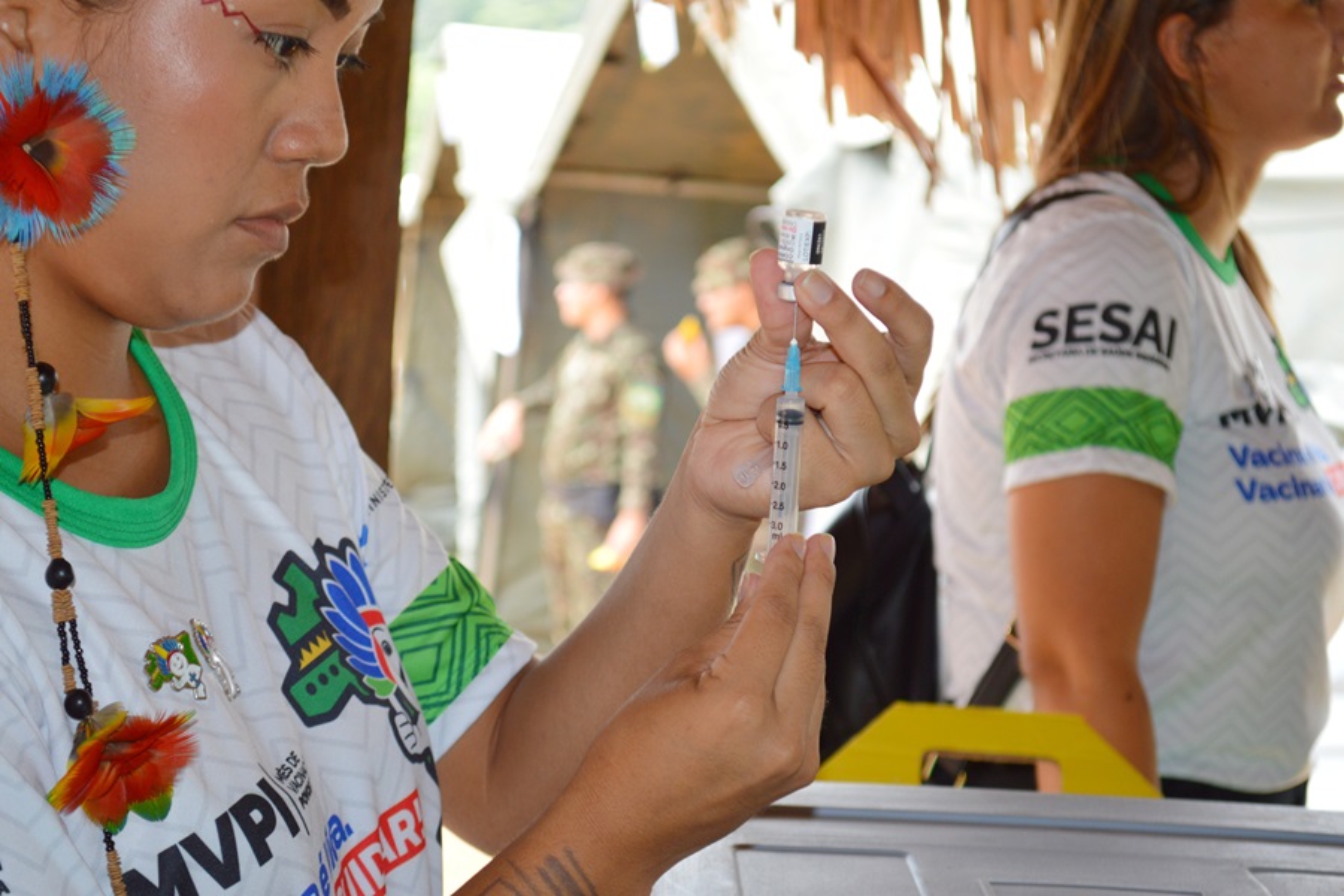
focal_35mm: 78
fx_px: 2912
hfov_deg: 26.0
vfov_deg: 17.5
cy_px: 448
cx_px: 672
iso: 400
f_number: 5.6
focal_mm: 52
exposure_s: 1/100
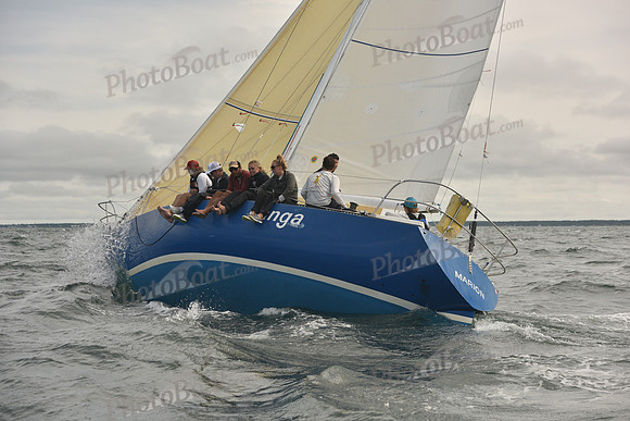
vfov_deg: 19.5
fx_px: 1225
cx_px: 315
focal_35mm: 70
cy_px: 210
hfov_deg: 28.8
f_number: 5
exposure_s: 1/1000
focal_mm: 70
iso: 320
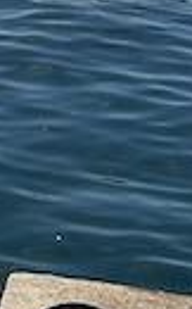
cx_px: -318
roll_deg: -0.6
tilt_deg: +0.6
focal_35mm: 170
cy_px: -345
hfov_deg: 7.1
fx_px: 1426
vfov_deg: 11.0
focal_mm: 5.7
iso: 50
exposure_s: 1/10309
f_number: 1.5
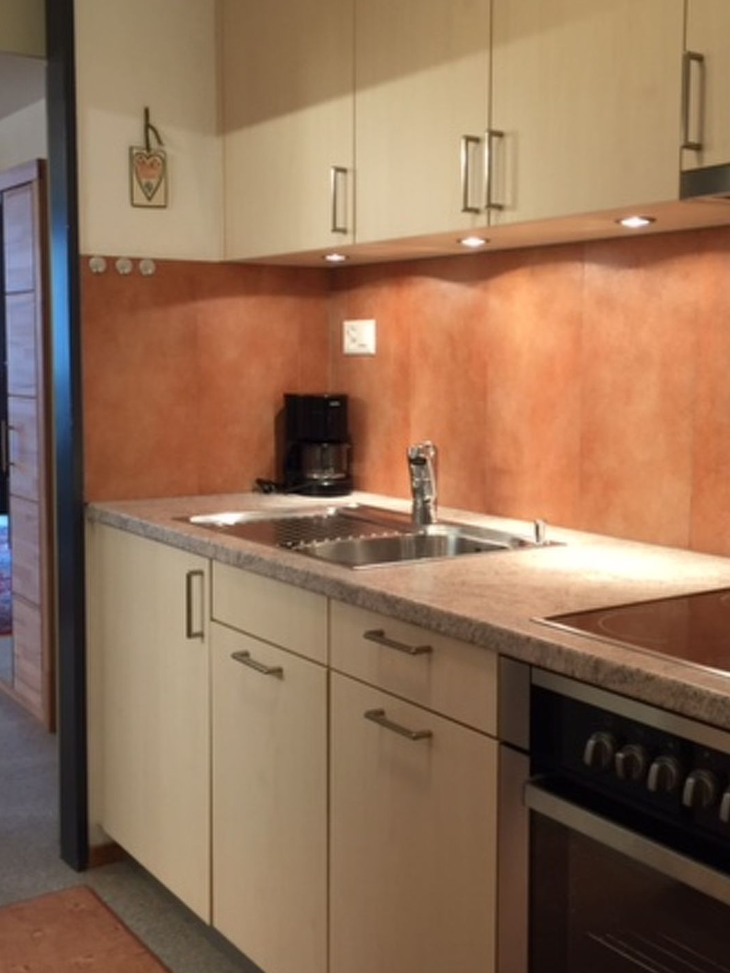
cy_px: 454
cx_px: 378
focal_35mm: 42
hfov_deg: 34.4
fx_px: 1181
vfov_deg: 44.8
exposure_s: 1/33
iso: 160
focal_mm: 4.15
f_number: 2.2
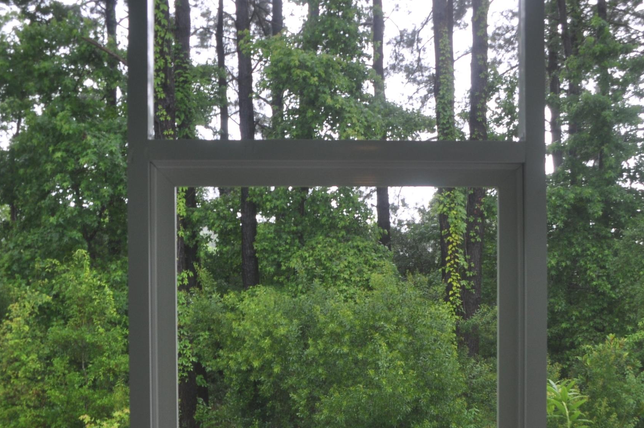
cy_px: 320
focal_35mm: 64
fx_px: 1143
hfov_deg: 31.4
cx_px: 343
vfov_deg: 21.0
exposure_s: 1/30
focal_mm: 24
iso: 200
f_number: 5.6
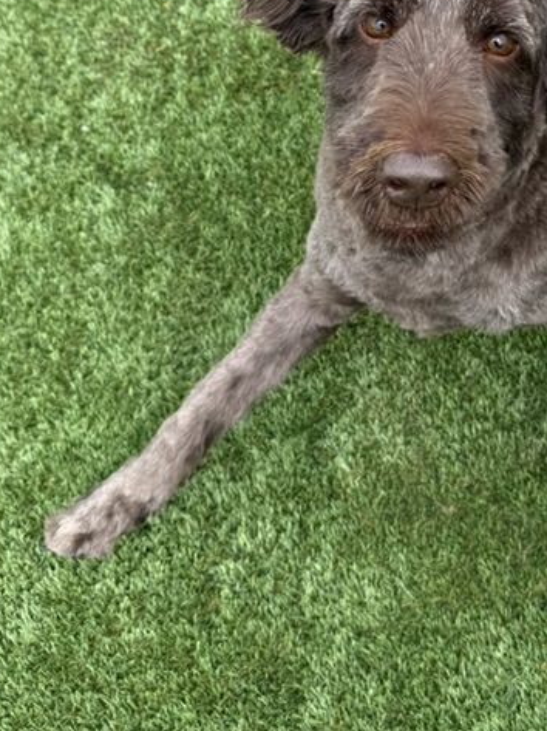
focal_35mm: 52
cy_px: 51
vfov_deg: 34.4
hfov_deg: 27.2
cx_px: 474
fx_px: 1097
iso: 80
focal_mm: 6.76
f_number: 1.78
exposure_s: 1/1770
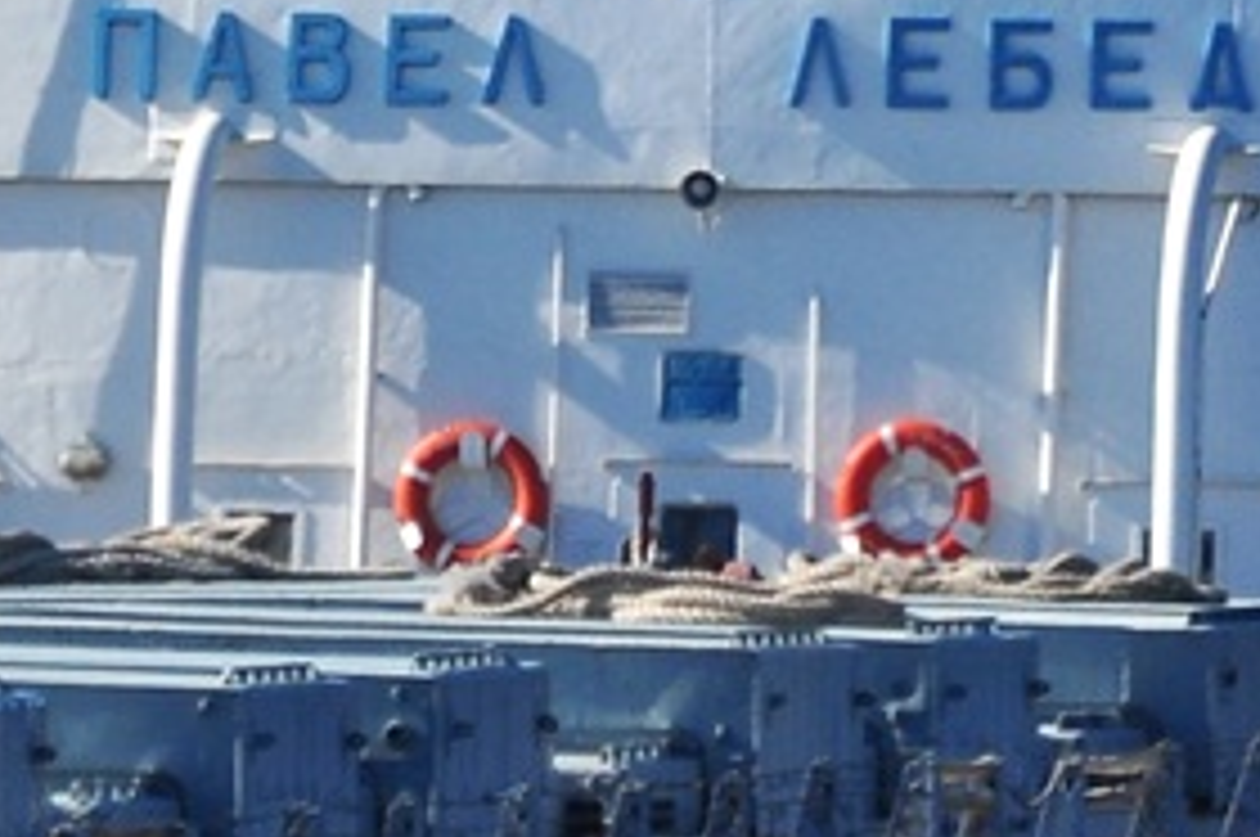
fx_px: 84321
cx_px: -279
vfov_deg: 0.6
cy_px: 9
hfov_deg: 0.9
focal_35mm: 2412
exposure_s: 1/1250
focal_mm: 300
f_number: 5.6
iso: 200
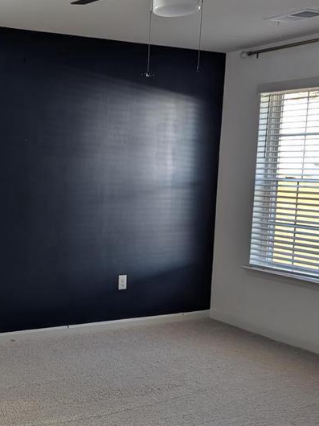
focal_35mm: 49
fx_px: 603
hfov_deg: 28.3
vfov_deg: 38.8
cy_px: 255
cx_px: 23
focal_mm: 6.81
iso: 48
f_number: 1.85
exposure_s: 1/147
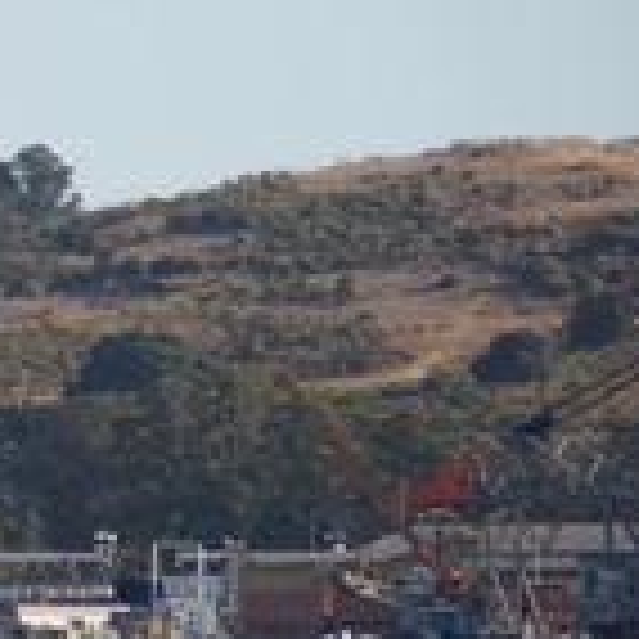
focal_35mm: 807
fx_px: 16854
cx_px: -608
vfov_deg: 2.2
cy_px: 317
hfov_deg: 2.2
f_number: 5.6
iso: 250
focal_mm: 150
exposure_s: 1/800
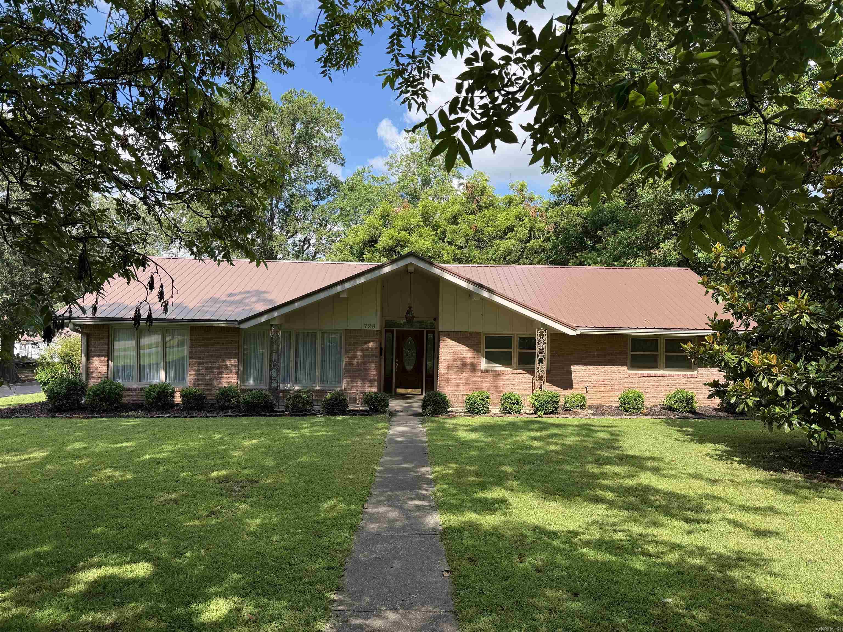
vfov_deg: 56.8
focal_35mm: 24
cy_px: 316
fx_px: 584
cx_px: 422
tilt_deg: +1.6
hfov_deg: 71.6
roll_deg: -0.4
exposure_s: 1/1812
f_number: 1.78
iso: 80
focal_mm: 6.76
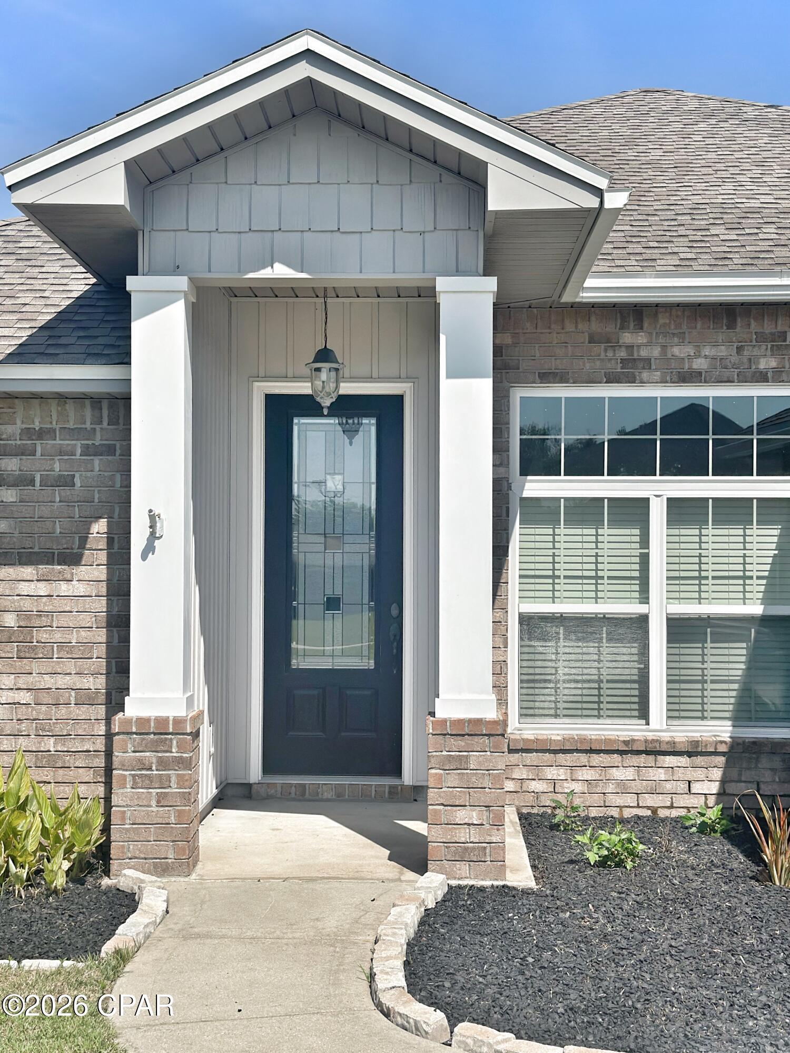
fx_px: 1460
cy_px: 526
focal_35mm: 48
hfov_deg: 30.3
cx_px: 395
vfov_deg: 39.7
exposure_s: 1/8197
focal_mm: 6.86
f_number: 1.78
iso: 80
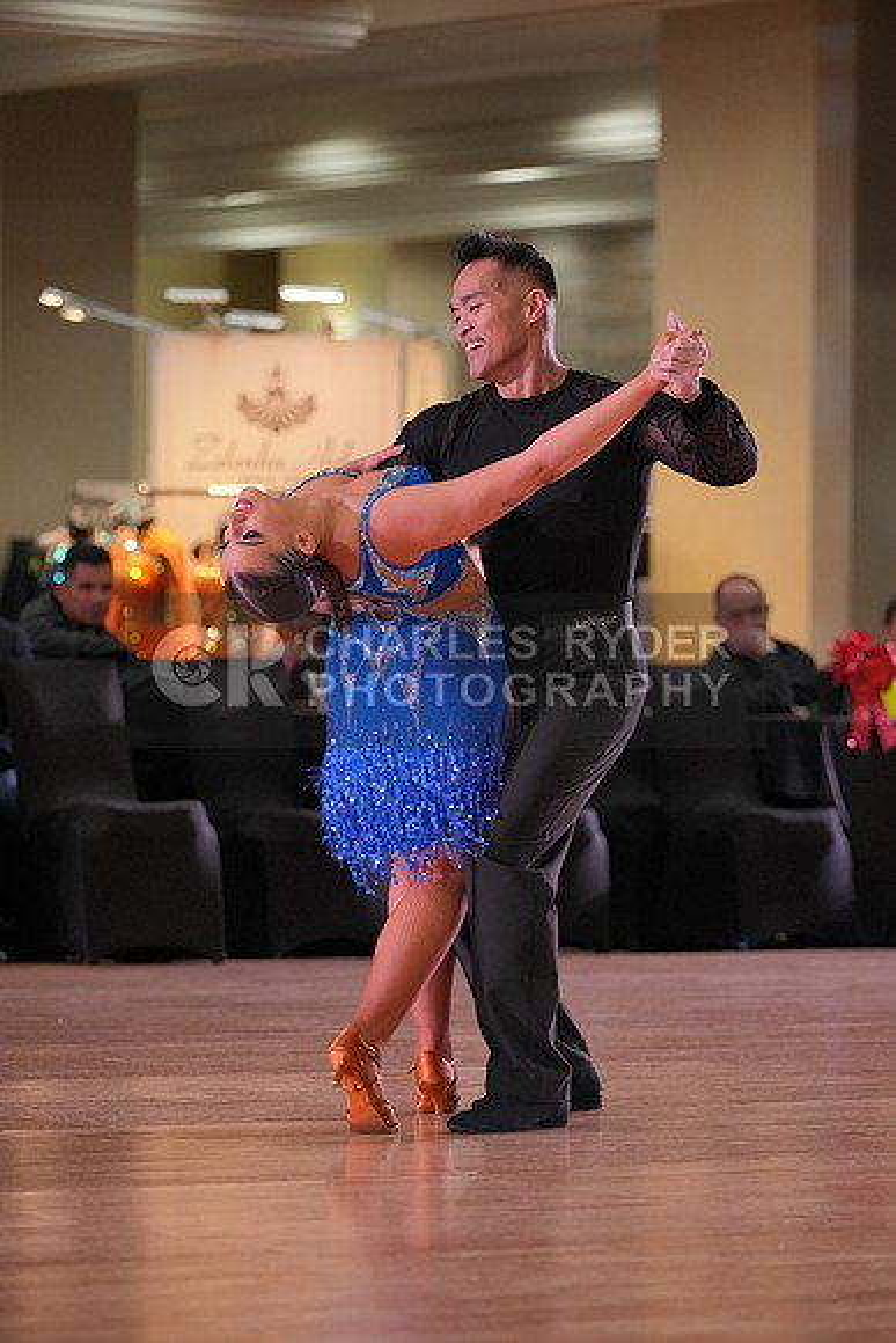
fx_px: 6529
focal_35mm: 175
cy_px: 672
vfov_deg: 11.7
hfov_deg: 7.9
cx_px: 448
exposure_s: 1/500
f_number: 4
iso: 2000
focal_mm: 175
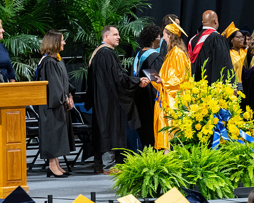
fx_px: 3427
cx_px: 165
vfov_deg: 3.4
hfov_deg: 4.2
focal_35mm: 456
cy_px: 97
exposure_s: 1/200
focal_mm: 200
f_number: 4
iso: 2000
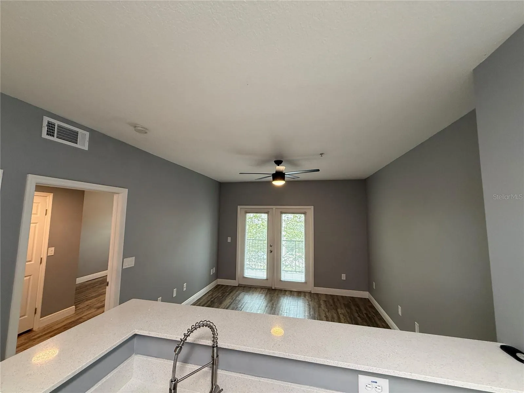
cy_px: 196
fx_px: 212
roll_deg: -0.9
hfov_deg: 102.1
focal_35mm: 14
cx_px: 262
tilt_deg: +4.6
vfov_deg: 85.7
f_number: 2.2
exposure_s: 1/120
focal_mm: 2.22
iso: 400
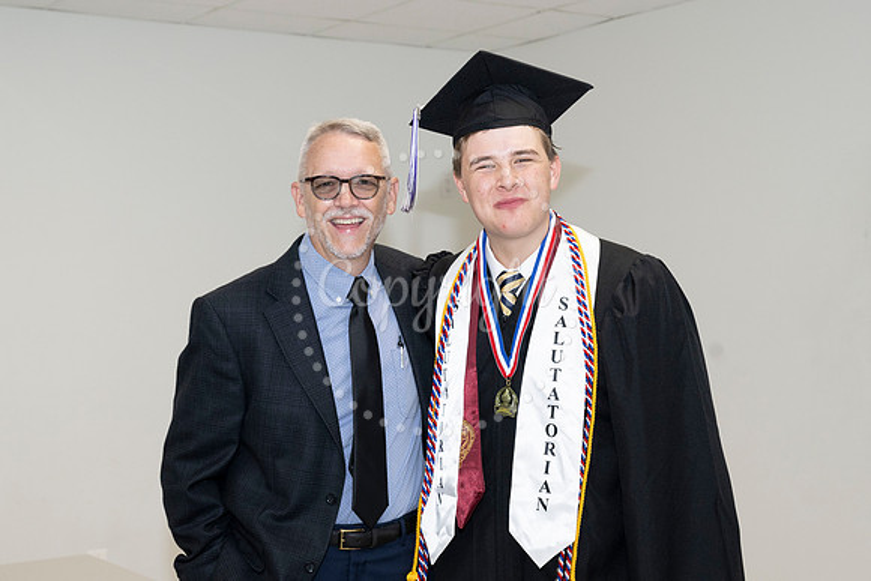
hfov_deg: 32.8
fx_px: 1477
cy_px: 345
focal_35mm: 61
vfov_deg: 22.2
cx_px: 472
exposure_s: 1/80
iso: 800
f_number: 5.6
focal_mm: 47
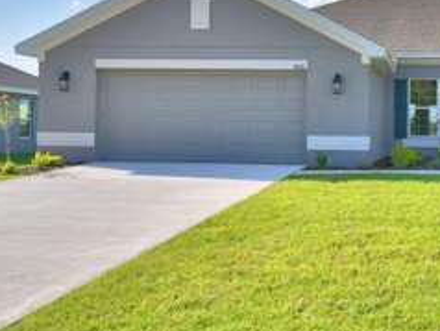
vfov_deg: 25.2
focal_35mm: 58
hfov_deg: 31.9
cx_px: 377
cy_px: 136
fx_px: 738
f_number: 5.6
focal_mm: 20
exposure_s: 1/800
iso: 100
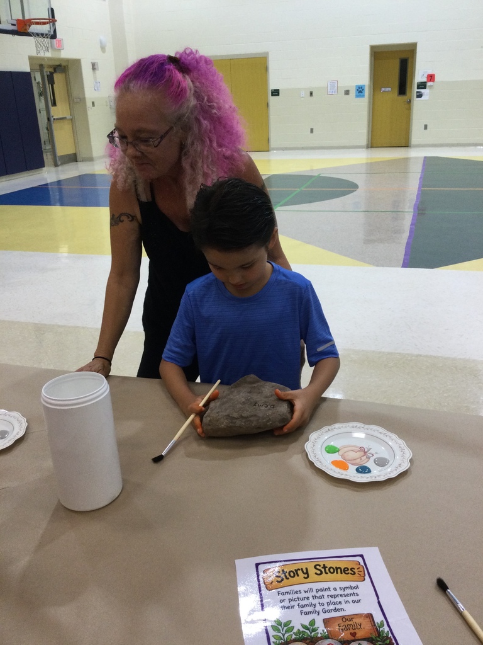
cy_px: 322
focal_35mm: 31
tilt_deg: -21.0
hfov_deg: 45.4
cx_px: 242
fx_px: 577
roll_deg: +1.7
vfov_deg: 58.4
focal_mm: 3.3
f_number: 2.4
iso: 40
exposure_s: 1/30
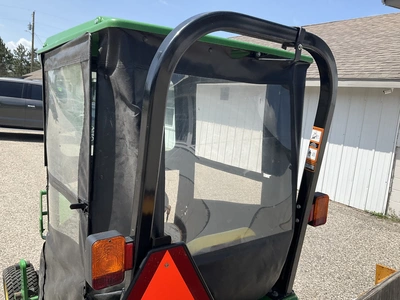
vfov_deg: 48.2
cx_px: 200
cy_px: 150
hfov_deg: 61.7
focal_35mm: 29
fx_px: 335
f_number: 1.8
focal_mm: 3
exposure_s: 1/1451
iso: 25
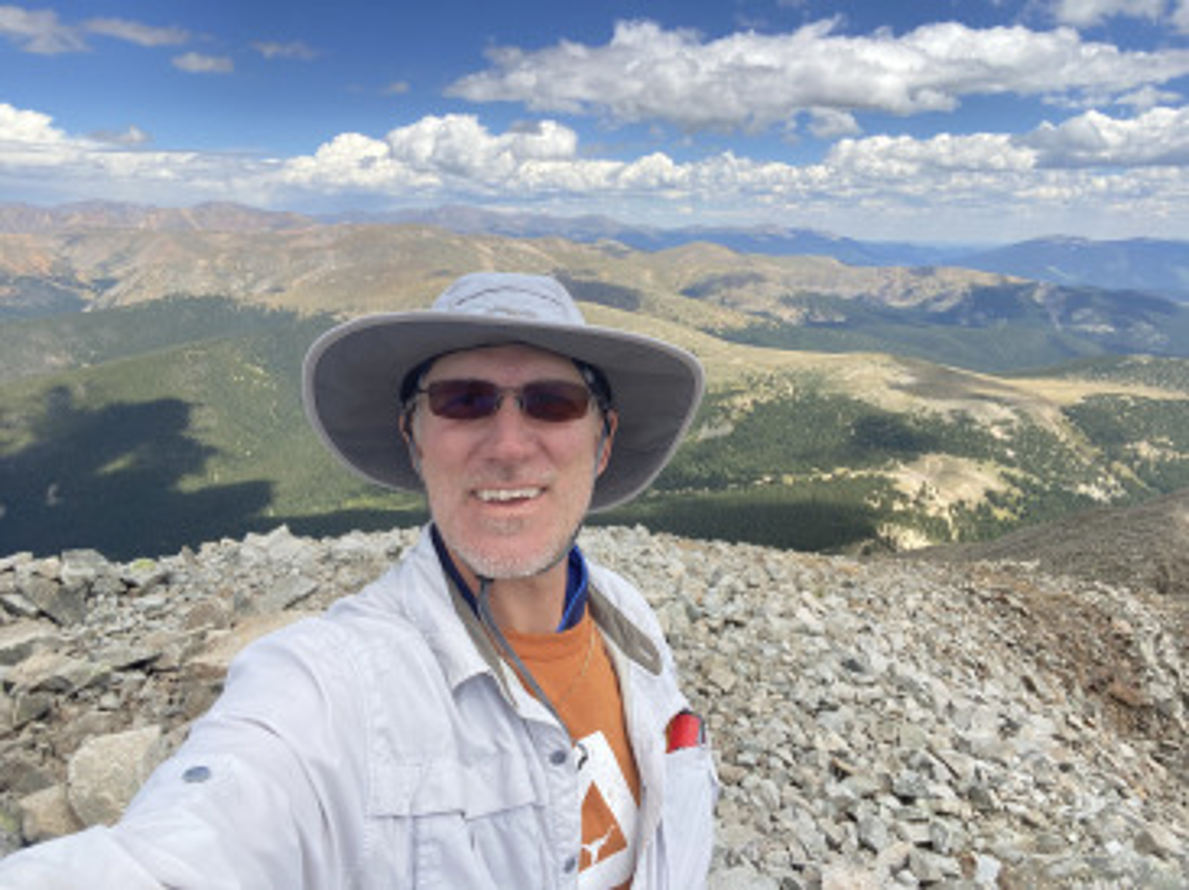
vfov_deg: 58.8
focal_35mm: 23
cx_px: 594
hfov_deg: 74.0
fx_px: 789
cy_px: 445
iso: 25
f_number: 2.2
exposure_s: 1/426
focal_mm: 2.71
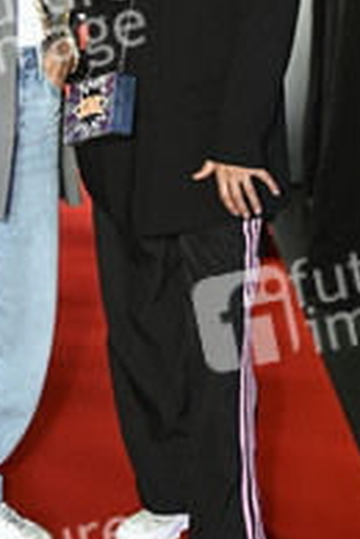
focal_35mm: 80
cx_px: 83
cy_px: 169
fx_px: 1200
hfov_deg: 17.0
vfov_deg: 25.2
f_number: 3.5
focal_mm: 39
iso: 1600
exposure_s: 1/200
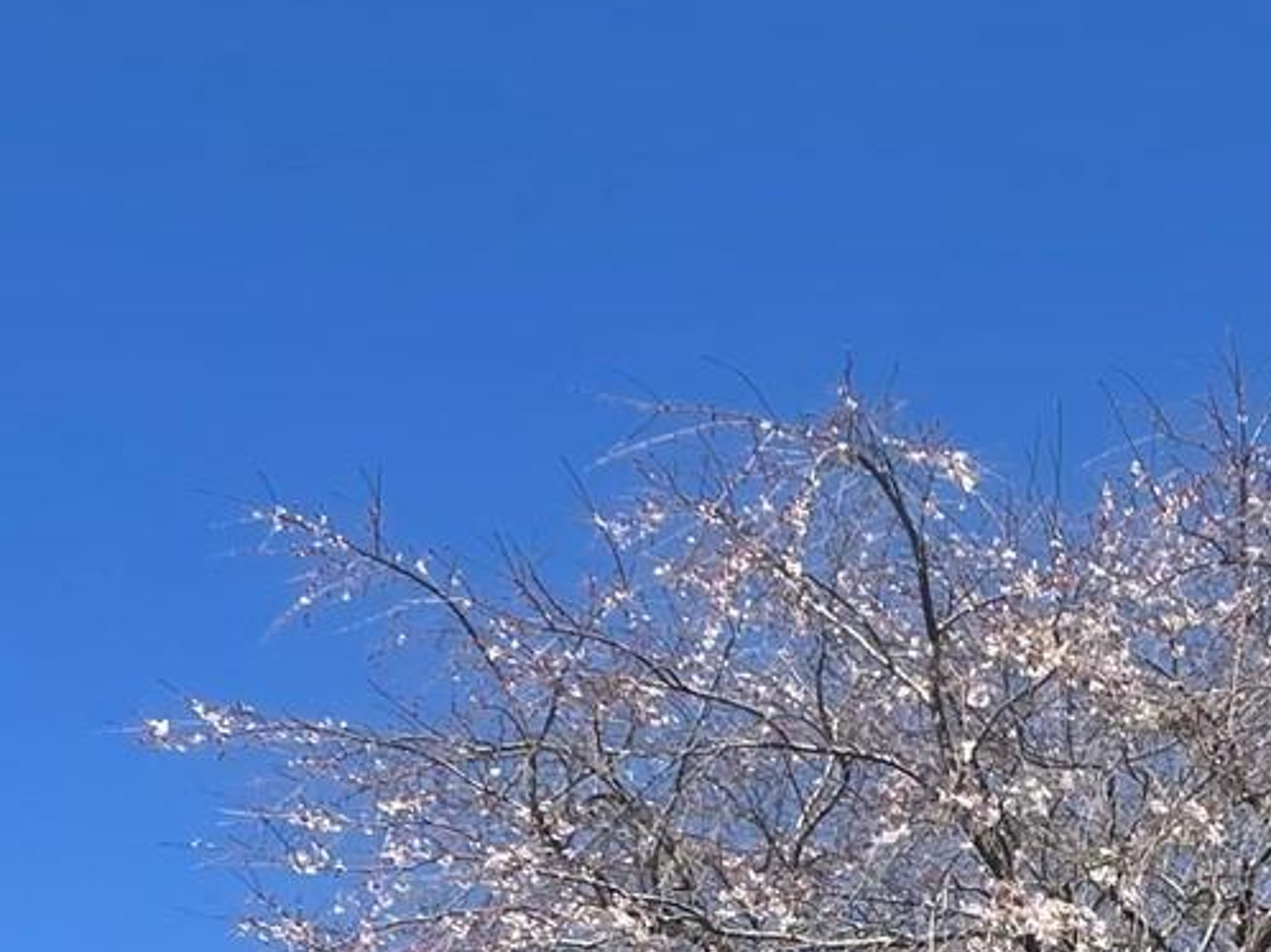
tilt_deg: +16.3
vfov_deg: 12.8
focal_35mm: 107
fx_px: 3927
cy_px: 1577
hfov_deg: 17.5
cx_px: 1531
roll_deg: +1.7
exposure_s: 1/2564
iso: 32
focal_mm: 4.2
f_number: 1.6
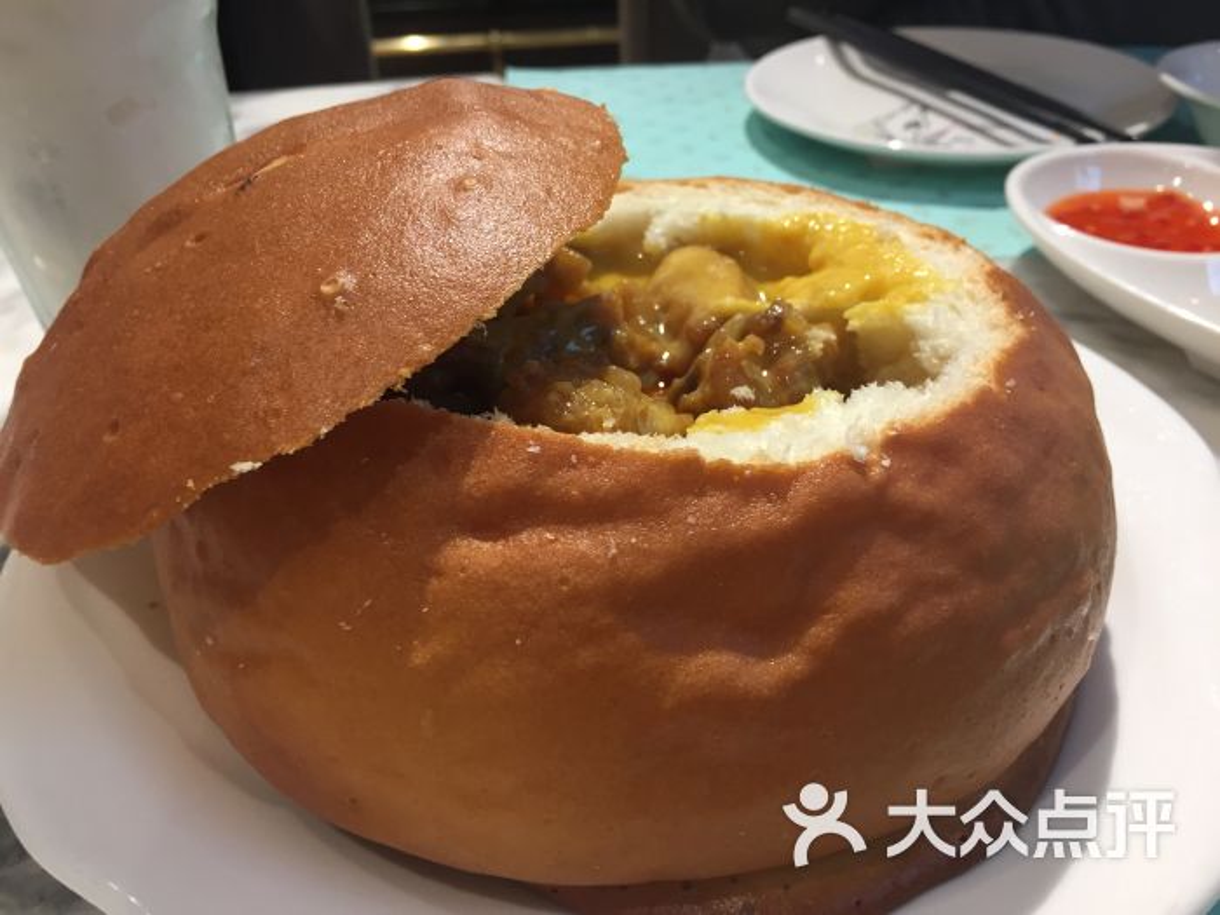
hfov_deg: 61.7
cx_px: 610
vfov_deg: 48.2
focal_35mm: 29
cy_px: 458
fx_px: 1022
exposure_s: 1/33
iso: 80
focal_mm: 4.15
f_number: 2.2
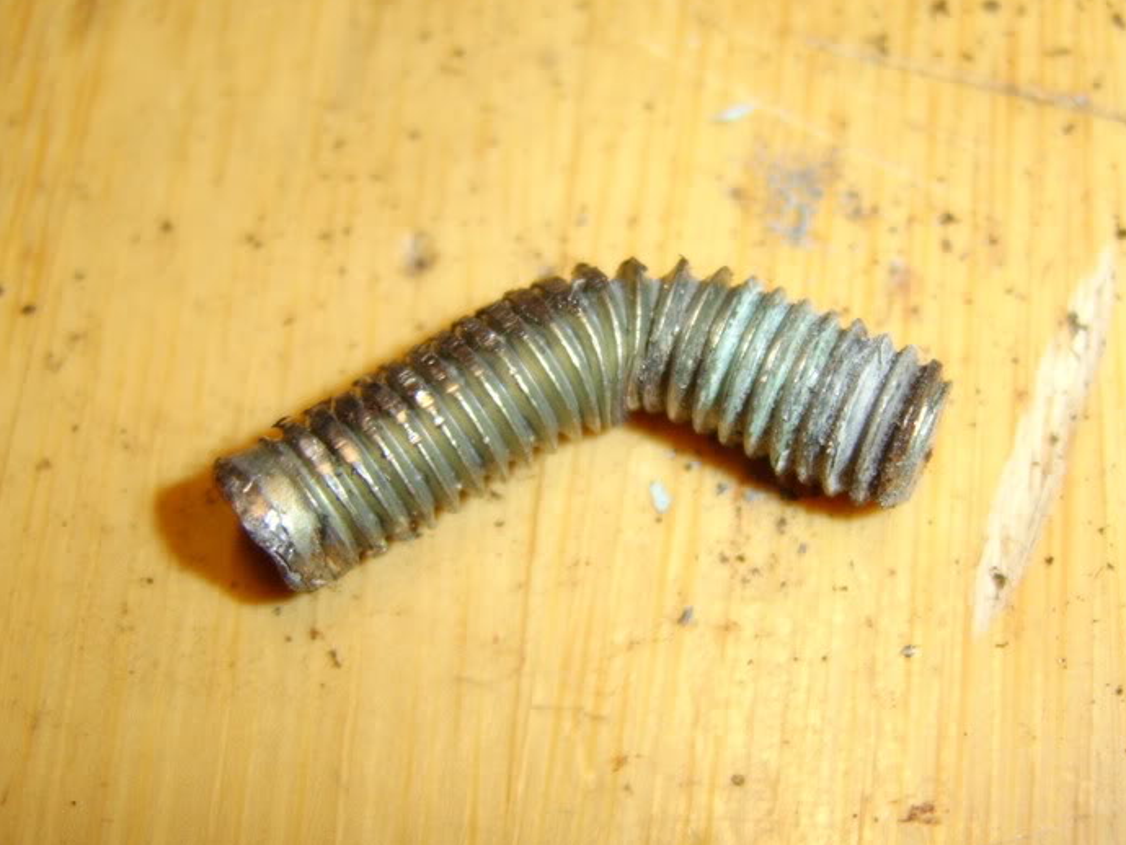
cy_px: 409
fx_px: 1497
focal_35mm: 46
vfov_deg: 31.5
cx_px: 623
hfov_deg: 41.2
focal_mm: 8.1
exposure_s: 1/30
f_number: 2.7
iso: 141
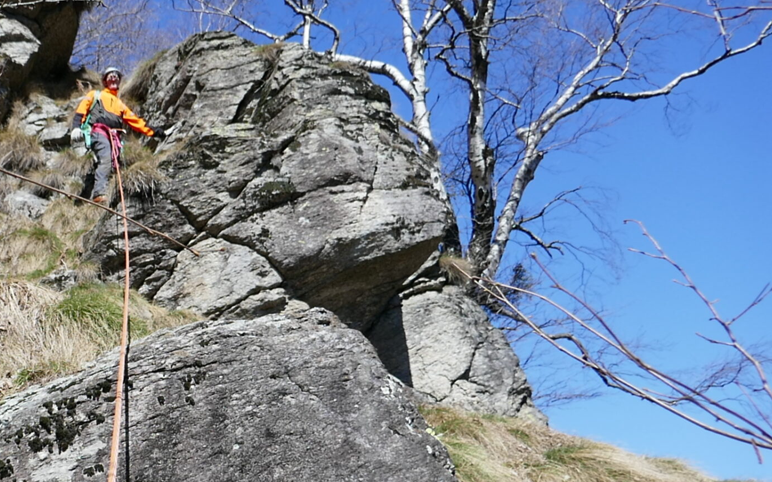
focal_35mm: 47
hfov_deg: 39.8
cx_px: 90
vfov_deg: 27.2
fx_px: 989
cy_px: 325
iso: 125
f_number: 2.8
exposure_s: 1/1600
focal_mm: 9.1
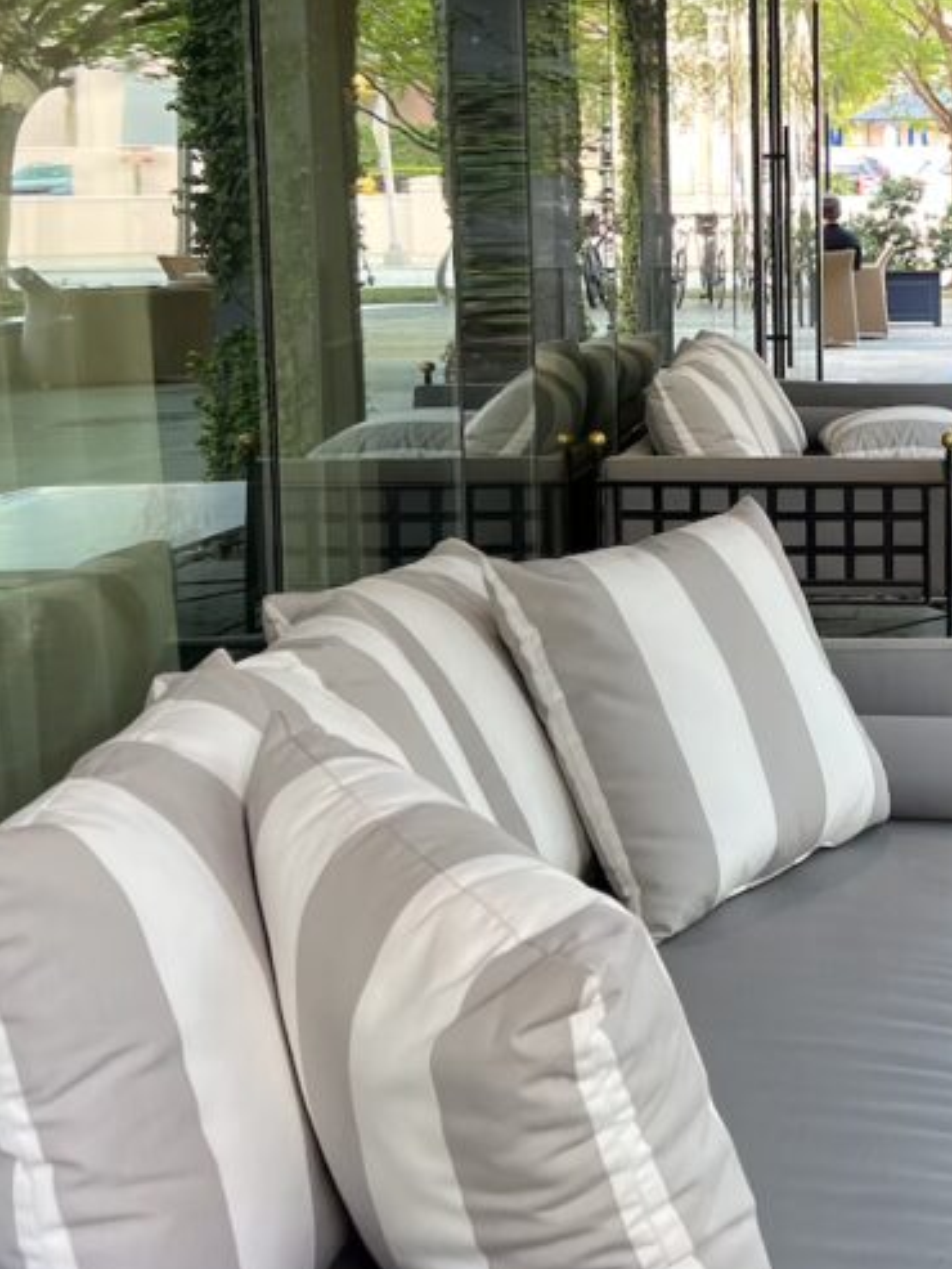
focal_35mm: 54
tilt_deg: -4.9
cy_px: 402
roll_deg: +0.6
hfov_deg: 26.2
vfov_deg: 35.1
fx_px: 1979
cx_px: 857
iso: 125
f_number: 1.5
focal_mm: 5.7
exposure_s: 1/121
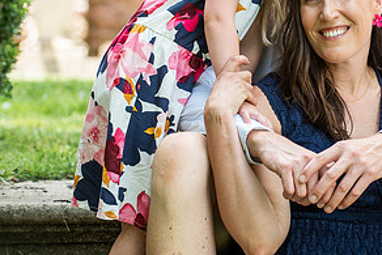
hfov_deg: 8.3
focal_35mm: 248
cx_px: 309
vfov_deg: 5.5
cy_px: 20
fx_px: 2633
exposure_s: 1/400
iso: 800
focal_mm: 125
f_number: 5
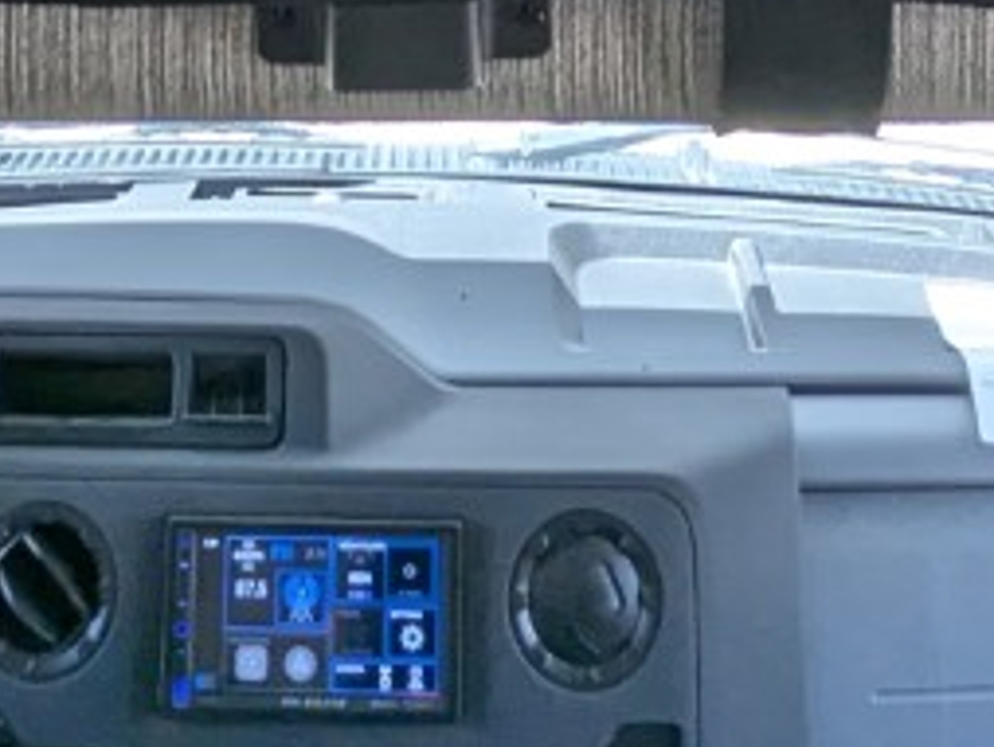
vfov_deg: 12.6
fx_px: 2529
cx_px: 429
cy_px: -1111
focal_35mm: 88
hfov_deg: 22.2
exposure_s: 1/157
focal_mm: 2.35
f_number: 2.2
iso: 62
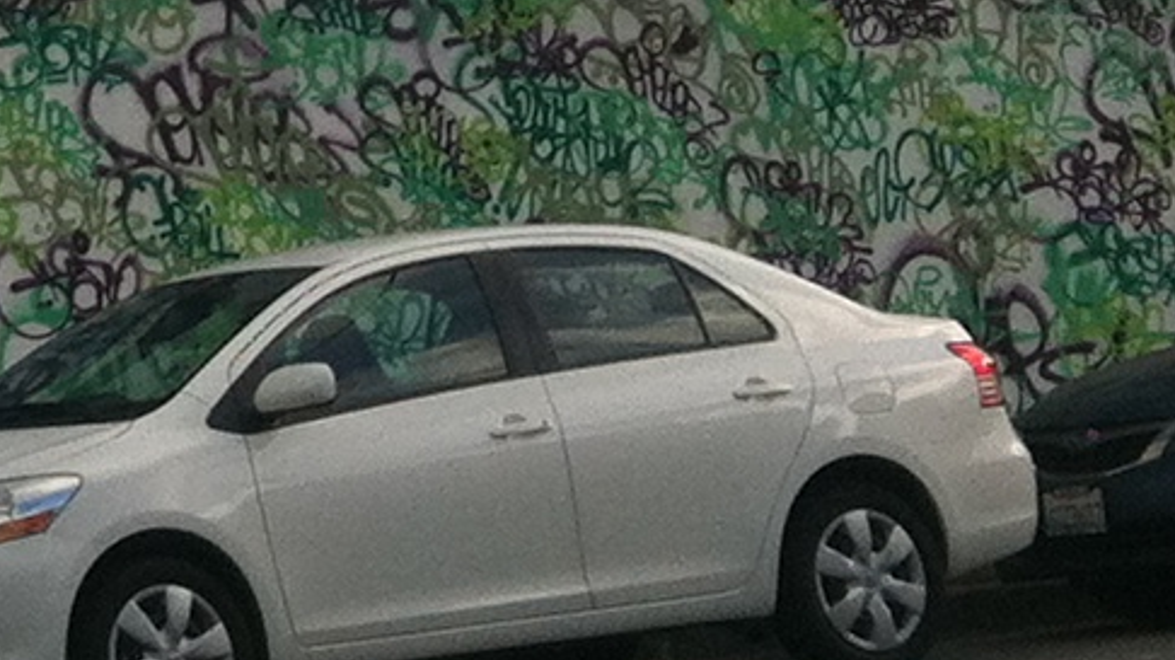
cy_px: -764
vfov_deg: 5.8
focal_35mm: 203
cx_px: -629
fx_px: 6323
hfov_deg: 10.2
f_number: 2.8
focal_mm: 3.85
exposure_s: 1/943
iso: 80
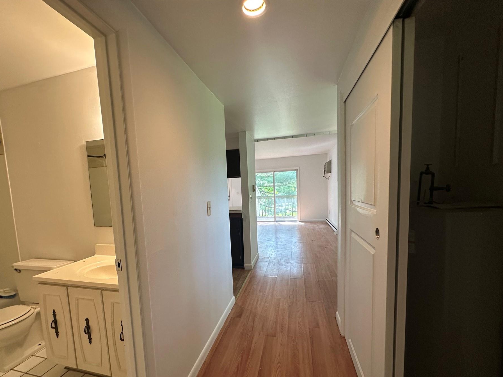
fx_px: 232
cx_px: 227
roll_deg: +2.3
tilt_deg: -6.6
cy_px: 214
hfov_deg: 94.2
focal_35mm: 16
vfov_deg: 77.7
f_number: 2.2
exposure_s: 1/120
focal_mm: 2.22
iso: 160
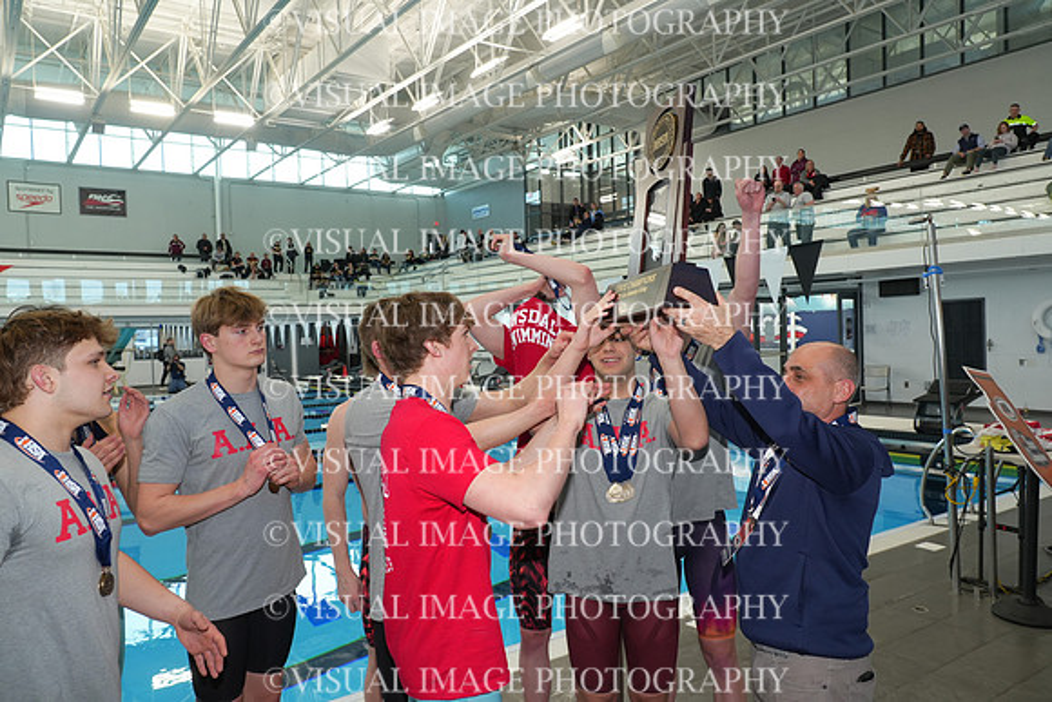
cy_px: 351
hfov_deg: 69.4
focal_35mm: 26
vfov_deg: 49.6
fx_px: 760
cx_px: 526
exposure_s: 1/125
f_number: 8
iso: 1250
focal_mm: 26
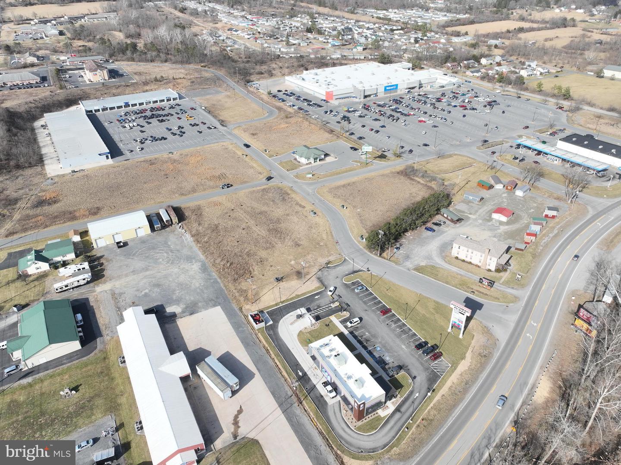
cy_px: 232
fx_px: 430
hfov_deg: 71.6
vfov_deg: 56.8
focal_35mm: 24
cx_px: 310
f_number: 2.8
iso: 250
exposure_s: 1/2000
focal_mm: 12.29
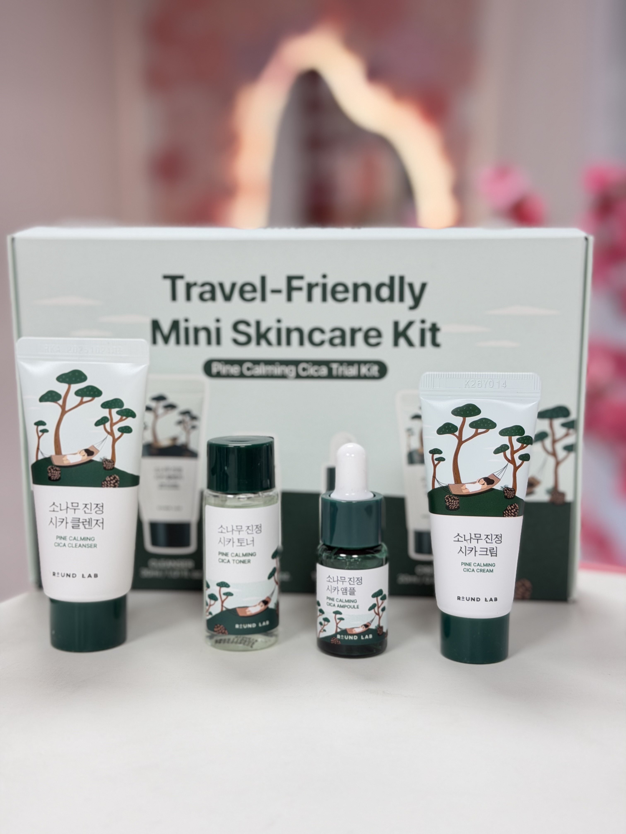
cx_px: 313
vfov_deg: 39.7
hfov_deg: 30.3
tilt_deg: -7.6
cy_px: 417
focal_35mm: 48
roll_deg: -0.7
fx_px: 1157
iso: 125
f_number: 1.78
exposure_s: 1/101
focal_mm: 6.76
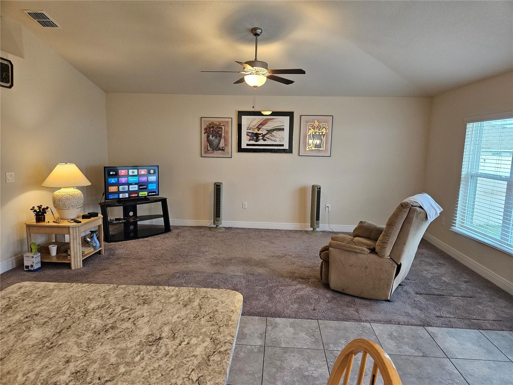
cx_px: 256
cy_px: 192
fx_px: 341
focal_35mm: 23
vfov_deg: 58.9
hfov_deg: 73.9
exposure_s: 1/120
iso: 320
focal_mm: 5.4
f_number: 1.8
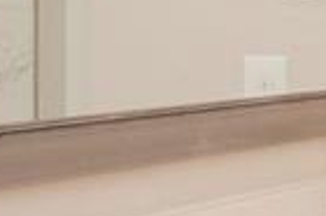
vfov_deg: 11.3
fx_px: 1091
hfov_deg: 9.7
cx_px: 1120
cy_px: 16
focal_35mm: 121
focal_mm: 11
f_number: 8
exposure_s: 1/125
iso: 800
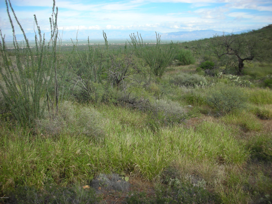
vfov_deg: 40.7
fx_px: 275
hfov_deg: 52.6
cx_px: 136
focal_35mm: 35
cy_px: 102
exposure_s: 1/422
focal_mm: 5.8
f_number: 3
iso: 50
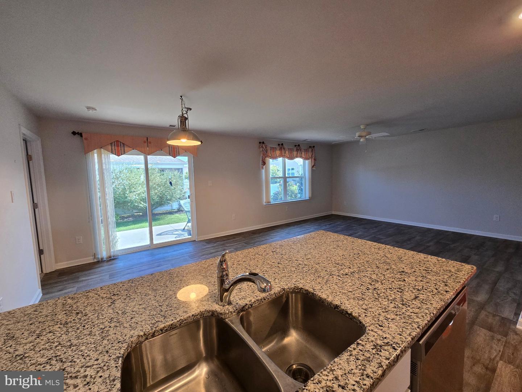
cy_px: 196
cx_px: 261
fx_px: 196
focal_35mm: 13
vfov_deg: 89.9
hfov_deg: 106.2
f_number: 2.2
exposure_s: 1/60
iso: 200
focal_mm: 2.2
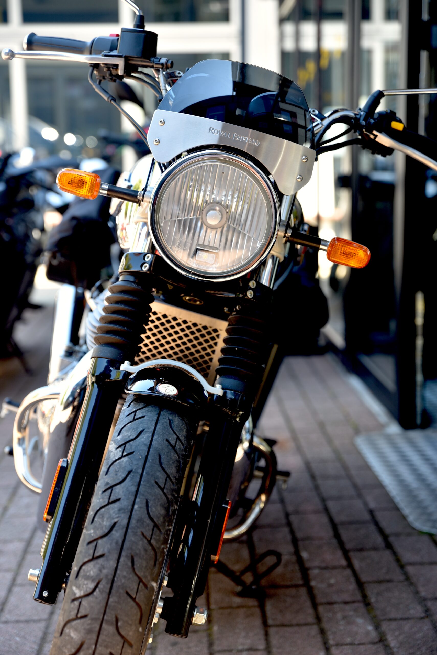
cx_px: 218
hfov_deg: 19.5
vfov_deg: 28.8
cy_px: 328
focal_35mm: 70
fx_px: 1273
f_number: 3.5
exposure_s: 1/60
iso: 100
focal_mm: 70
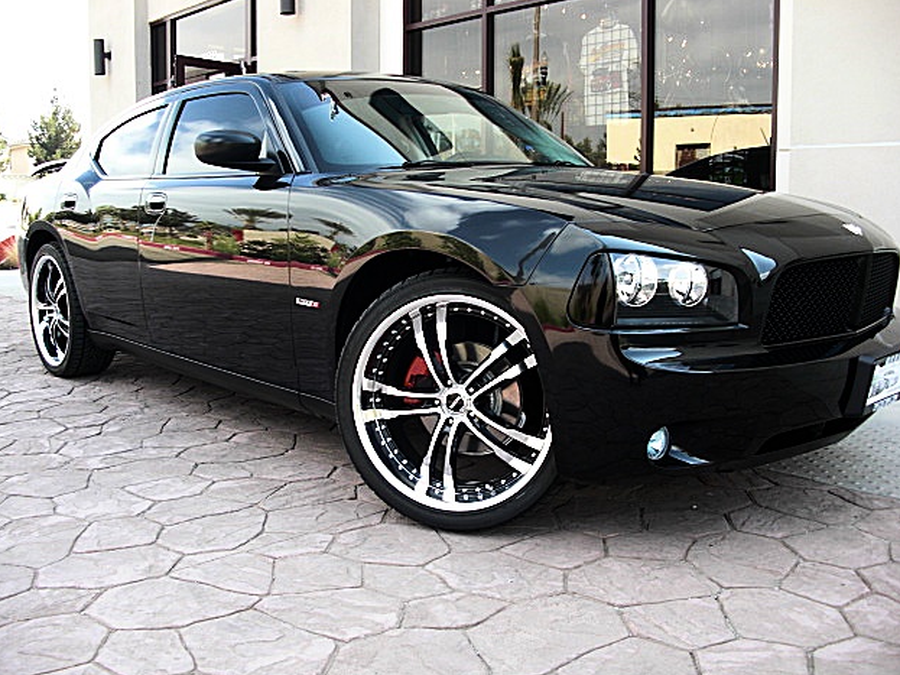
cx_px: 457
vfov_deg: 38.7
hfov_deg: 50.1
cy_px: 334
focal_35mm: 37
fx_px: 962
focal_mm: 6.3
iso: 50
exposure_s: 1/125
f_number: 2.8
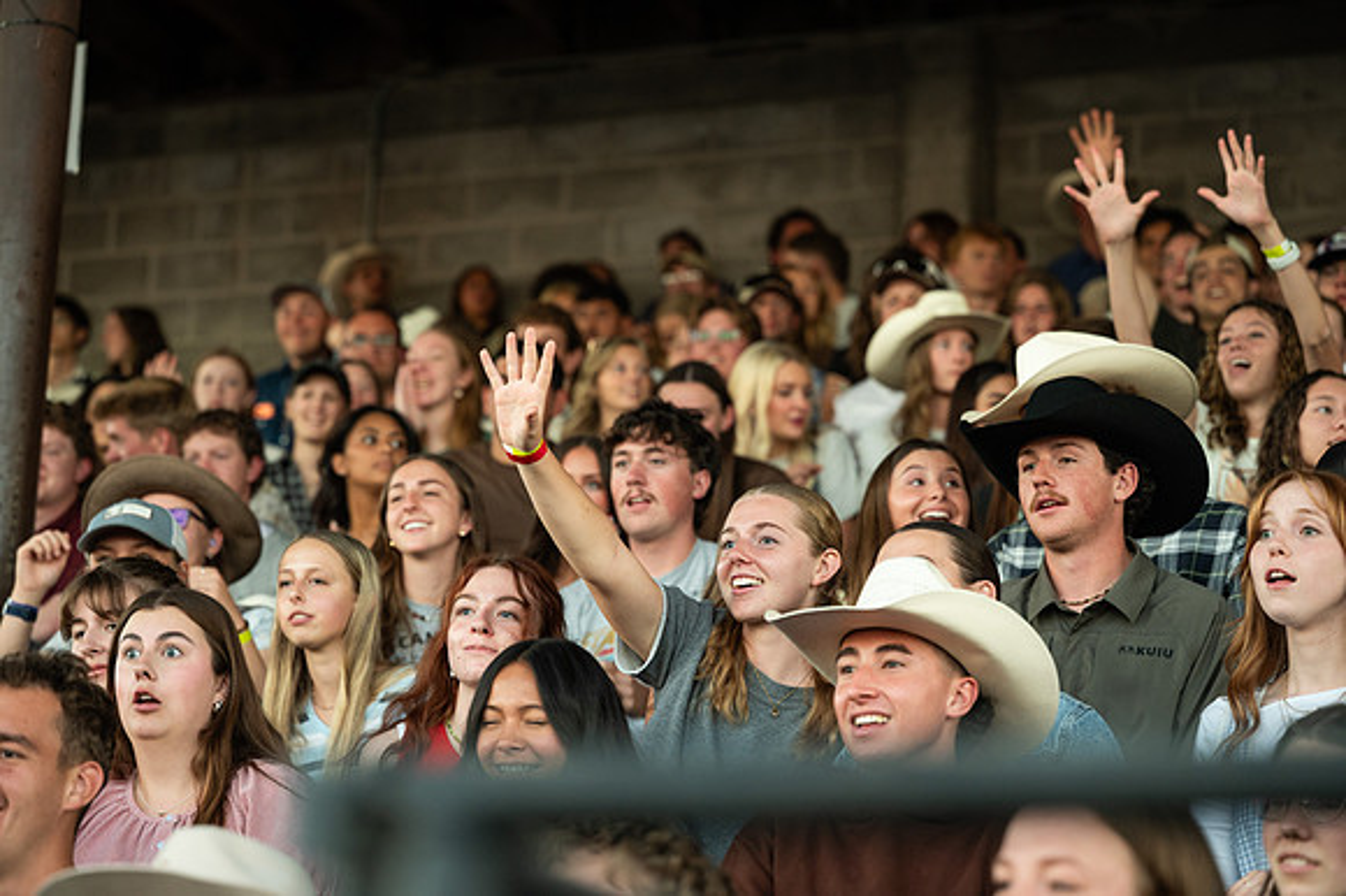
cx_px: 673
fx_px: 3699
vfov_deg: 13.8
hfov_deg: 20.6
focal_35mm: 99
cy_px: 448
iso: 1250
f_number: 3.2
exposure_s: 1/200
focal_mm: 99
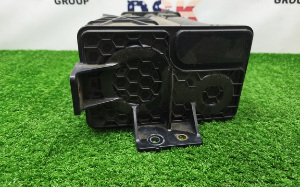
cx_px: 149
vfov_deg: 49.3
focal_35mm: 25
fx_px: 204
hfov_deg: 72.5
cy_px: 90
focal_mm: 5.35
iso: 320
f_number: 1.7
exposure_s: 1/100
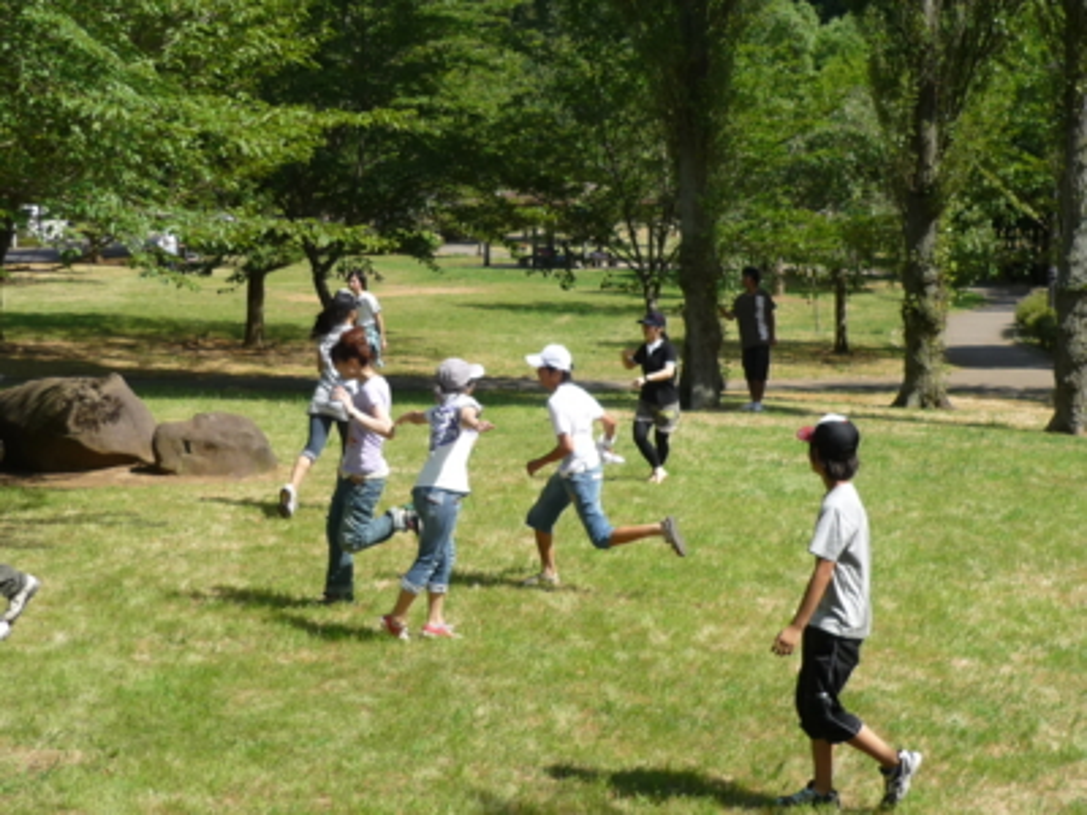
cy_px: 408
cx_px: 544
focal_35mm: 75
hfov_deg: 26.0
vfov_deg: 19.6
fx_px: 2355
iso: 100
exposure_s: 1/640
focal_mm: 7.8
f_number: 3.1
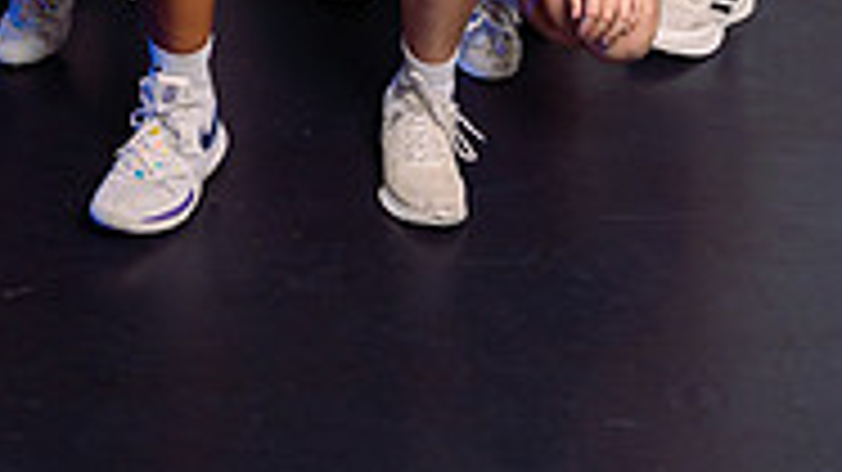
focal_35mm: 88
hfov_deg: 24.0
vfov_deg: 12.0
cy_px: -512
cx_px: 230
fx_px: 1964
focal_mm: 35
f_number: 6.3
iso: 400
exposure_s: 1/250
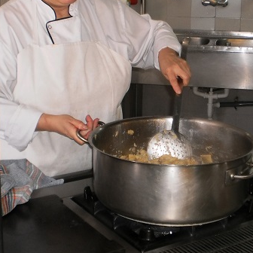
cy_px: 85
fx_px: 604
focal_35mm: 73
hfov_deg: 23.7
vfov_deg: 23.6
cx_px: 138
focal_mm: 7.4
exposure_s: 1/30
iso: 125
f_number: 3.5
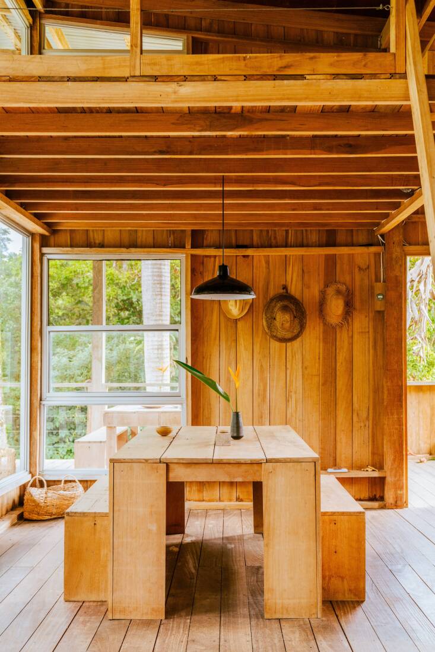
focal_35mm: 40
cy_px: 326
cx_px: 218
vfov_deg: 48.5
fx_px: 725
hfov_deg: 33.4
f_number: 4.5
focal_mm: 40
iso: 320
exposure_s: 1/8
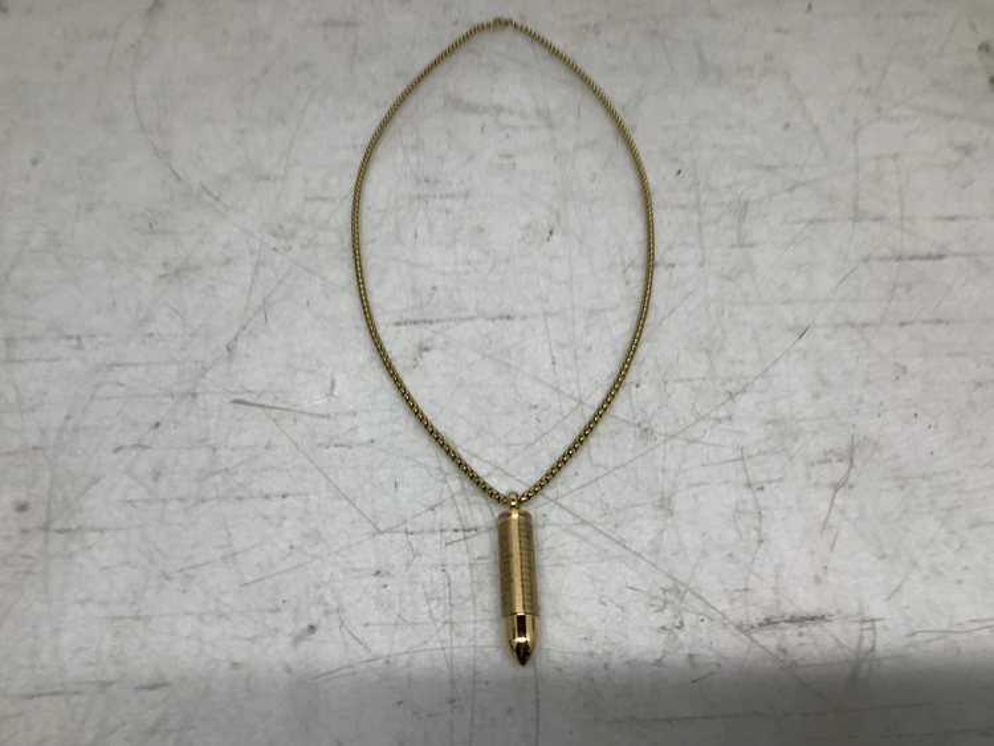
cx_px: 497
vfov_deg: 45.5
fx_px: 890
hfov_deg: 58.3
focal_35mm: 31
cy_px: 373
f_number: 2.4
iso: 40
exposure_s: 1/120
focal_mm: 3.3
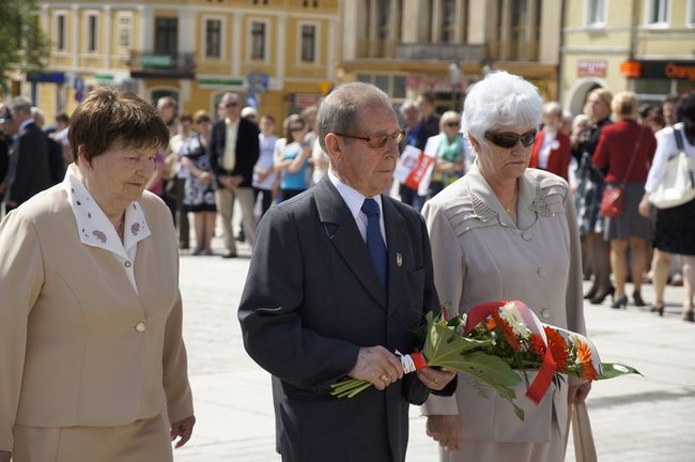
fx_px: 2025
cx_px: 348
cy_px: 231
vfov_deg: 13.0
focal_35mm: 105
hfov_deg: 19.5
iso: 100
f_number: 4.5
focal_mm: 70
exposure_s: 1/500
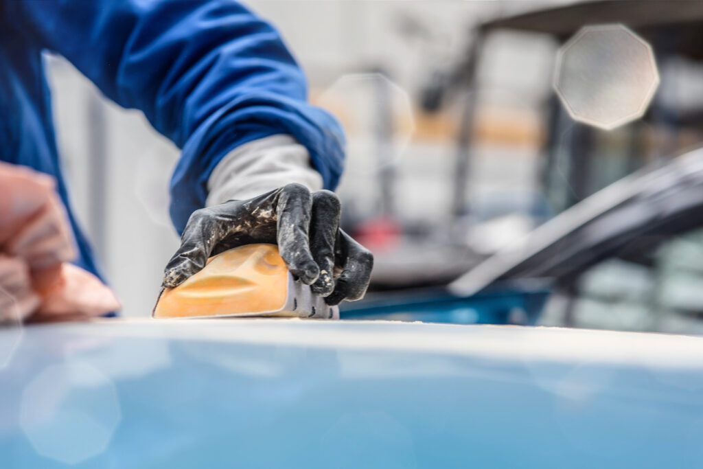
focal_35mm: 85
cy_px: 234
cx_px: 352
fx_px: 1660
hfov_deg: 23.9
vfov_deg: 16.1
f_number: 4.5
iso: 400
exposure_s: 1/400
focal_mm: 85
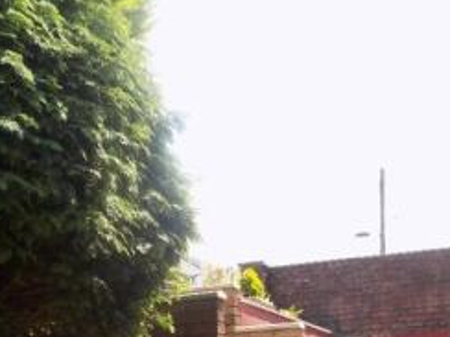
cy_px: 356
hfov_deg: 34.5
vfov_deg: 25.0
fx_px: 715
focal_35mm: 55
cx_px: 311
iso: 80
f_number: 3.1
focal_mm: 4
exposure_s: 1/200
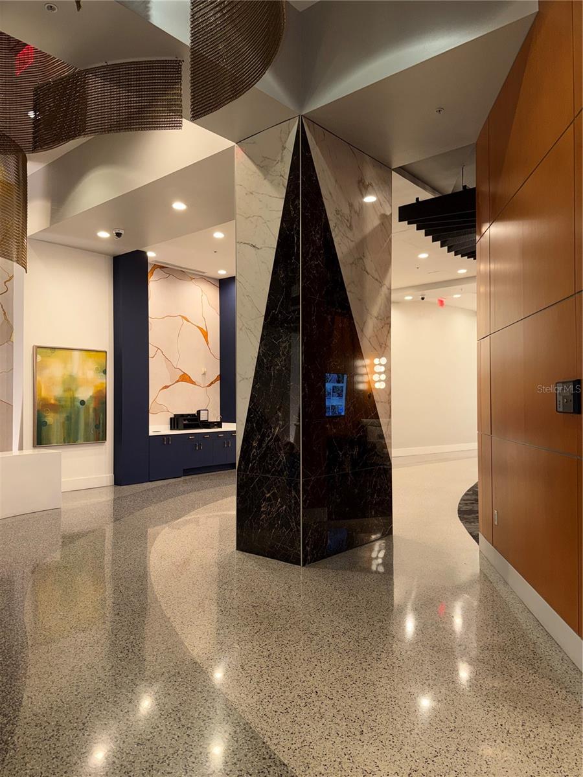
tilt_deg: +0.8
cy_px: 388
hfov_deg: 56.8
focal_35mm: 24
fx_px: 539
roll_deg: +0.2
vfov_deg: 71.6
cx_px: 292
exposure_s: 1/27
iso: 100
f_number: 1.78
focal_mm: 6.76
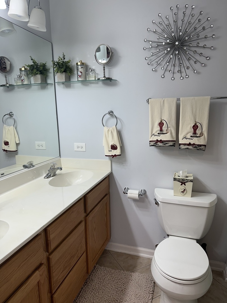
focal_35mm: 24
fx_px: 210
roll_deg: +1.7
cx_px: 114
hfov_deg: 56.8
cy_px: 152
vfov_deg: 71.6
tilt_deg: -10.9
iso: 80
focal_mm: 6.86
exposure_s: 1/120
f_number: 1.78
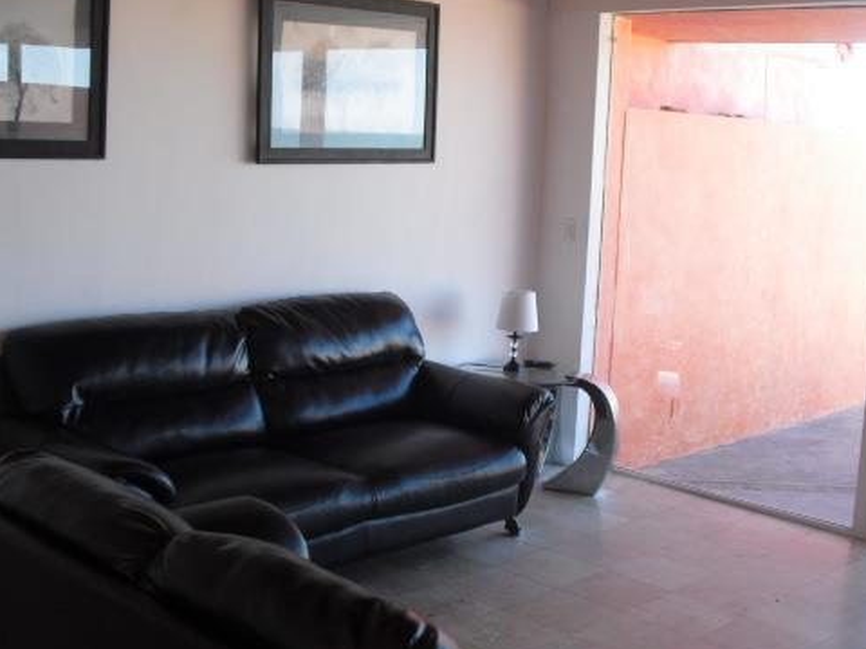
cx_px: 372
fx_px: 1201
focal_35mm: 48
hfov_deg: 39.6
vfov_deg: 30.3
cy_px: 299
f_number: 3.1
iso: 100
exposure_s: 1/80
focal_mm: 6.3
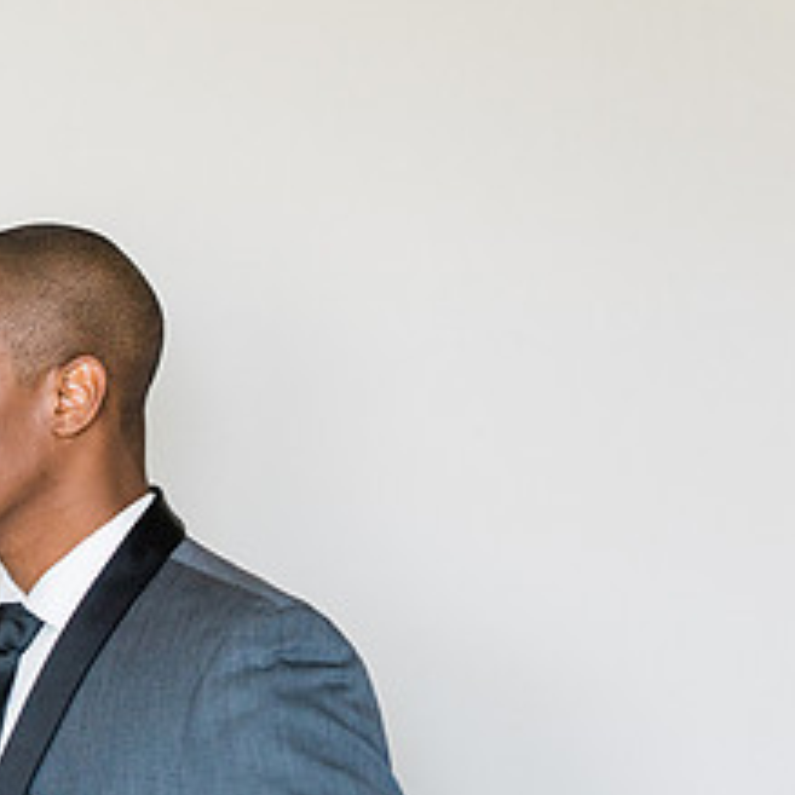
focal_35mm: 124
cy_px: 684
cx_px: -167
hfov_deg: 13.7
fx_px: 3222
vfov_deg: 14.0
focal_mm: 55
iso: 800
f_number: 2.8
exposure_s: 1/125
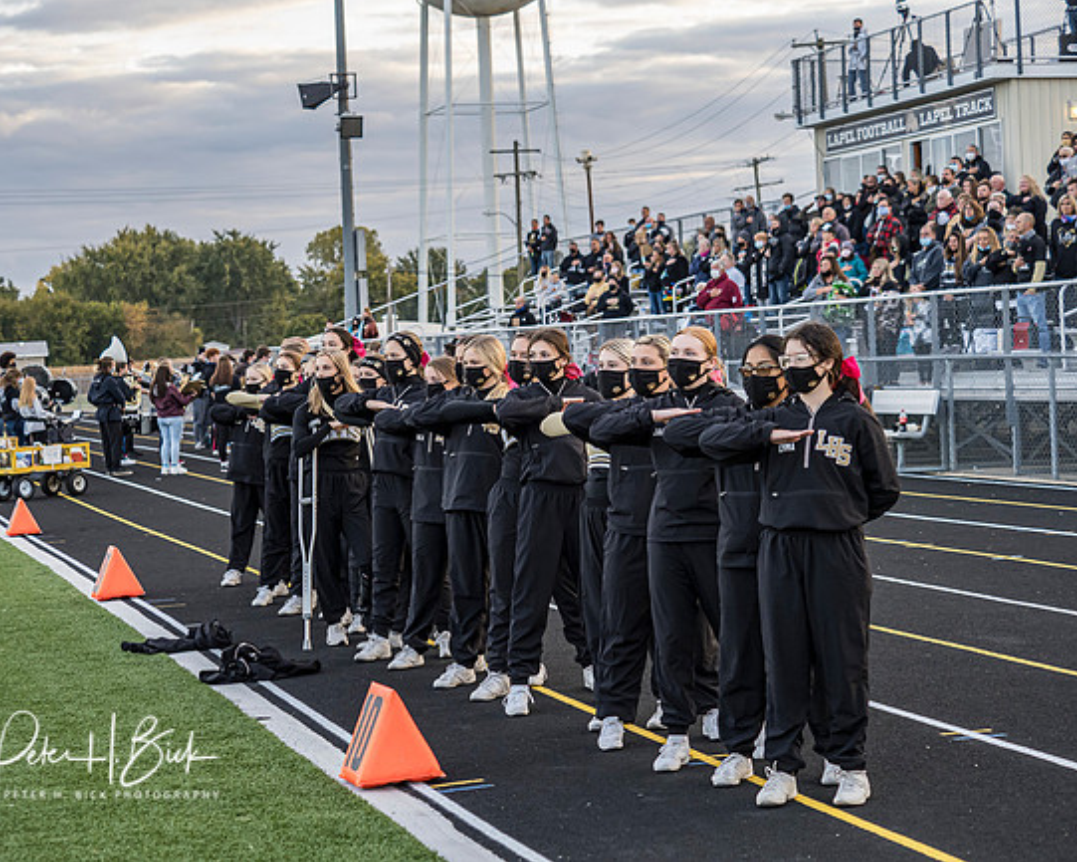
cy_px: 431
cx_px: 512
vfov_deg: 17.1
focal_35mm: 90
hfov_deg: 21.3
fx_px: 2869
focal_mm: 43
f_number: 2.8
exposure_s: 1/640
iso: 800
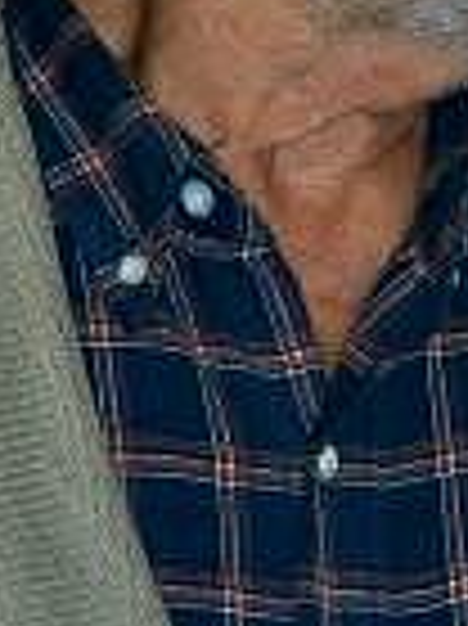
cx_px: 333
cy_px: -99
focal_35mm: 457
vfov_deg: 4.3
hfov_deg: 3.2
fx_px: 8251
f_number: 3.2
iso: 80
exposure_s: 1/125
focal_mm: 26.4
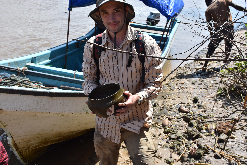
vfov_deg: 26.5
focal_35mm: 51
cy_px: 82
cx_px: 124
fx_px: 350
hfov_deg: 38.9
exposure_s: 1/500
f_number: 8
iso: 250
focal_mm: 34
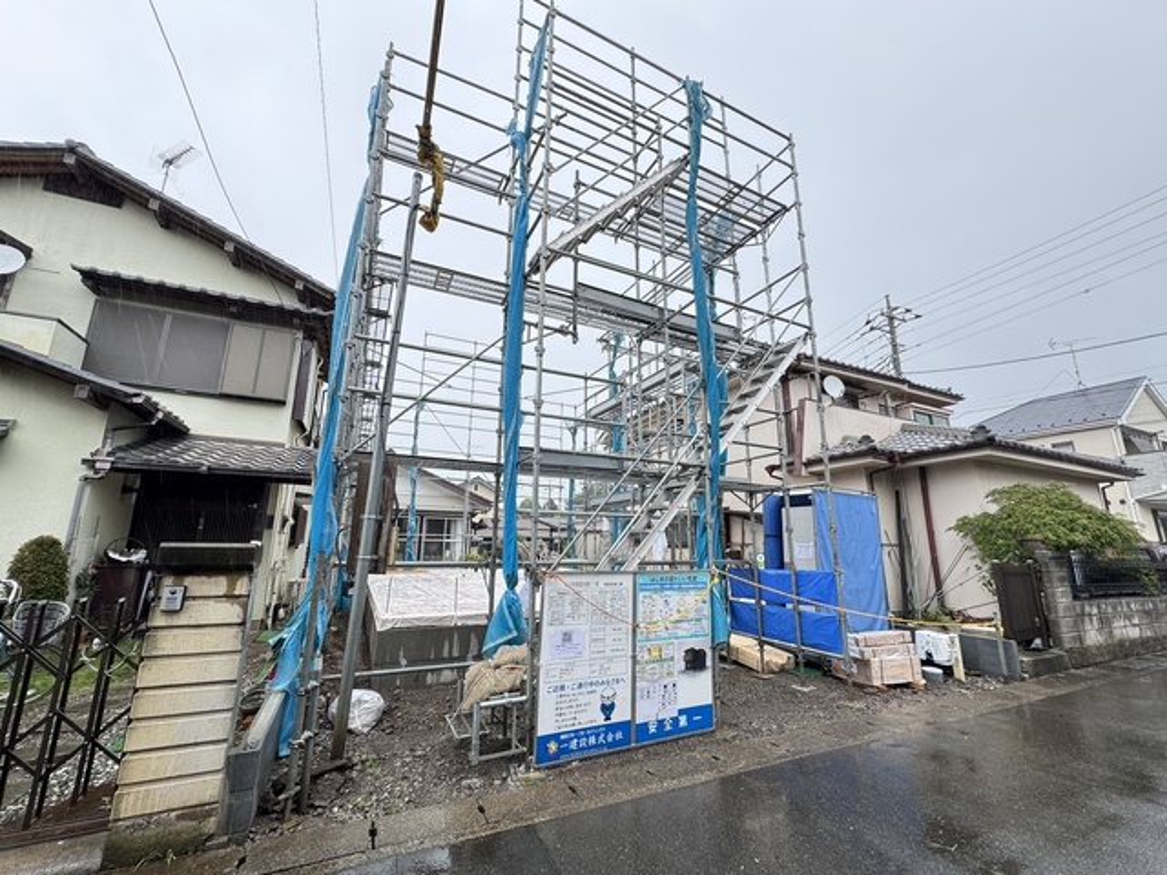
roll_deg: -0.3
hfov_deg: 102.1
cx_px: 584
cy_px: 438
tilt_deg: +13.8
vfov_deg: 85.7
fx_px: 472
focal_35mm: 14
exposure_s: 1/113
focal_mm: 2.22
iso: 40
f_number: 2.2
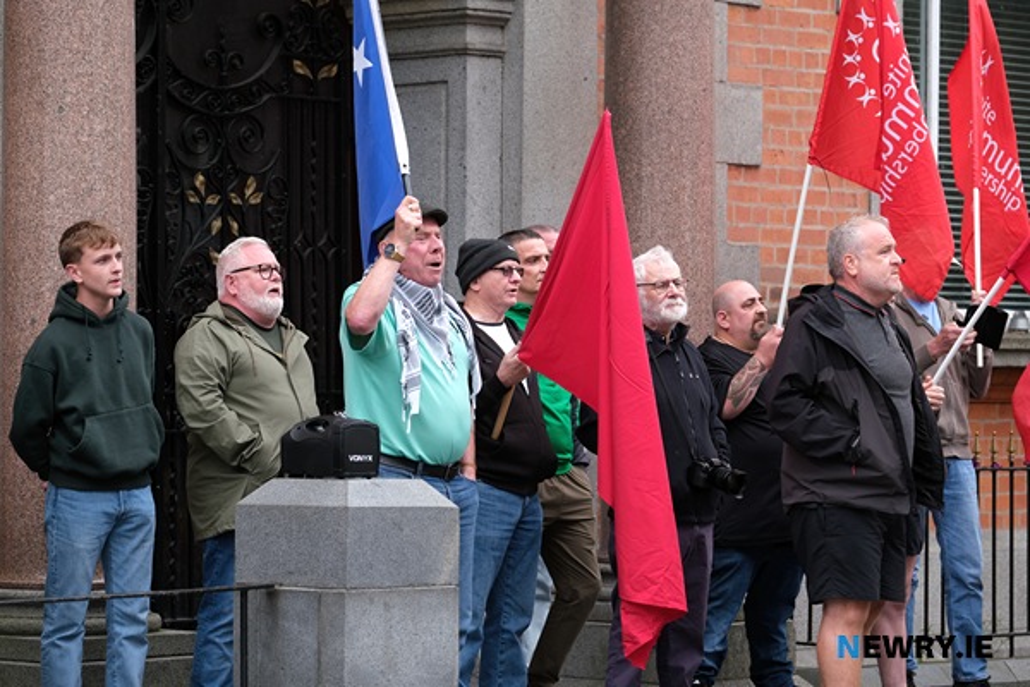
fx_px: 3462
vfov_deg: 11.3
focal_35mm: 121
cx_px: 515
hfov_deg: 16.9
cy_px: 344
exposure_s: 1/170
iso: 400
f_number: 3.6
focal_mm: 80.4
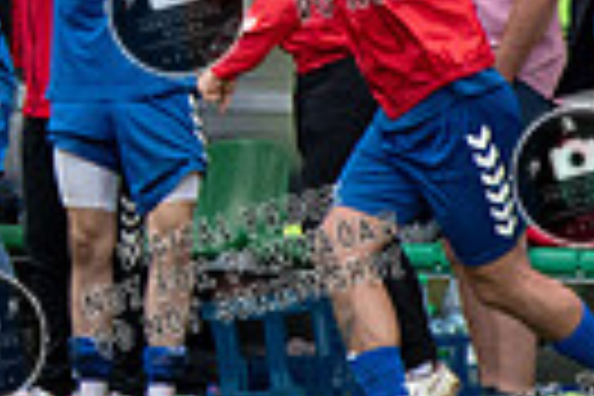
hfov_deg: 3.9
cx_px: -627
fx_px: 8563
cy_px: -205
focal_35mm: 519
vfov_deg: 2.6
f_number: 4
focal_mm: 70
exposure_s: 1/500
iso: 900
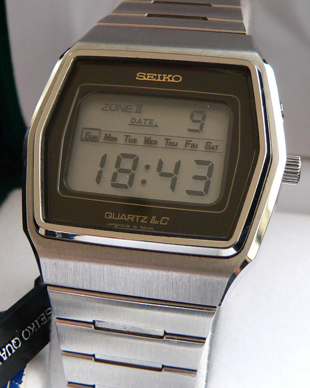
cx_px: 168
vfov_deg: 32.0
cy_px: 199
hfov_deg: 25.8
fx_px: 677
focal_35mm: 59
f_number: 2.8
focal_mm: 6
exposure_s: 1/10
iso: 200
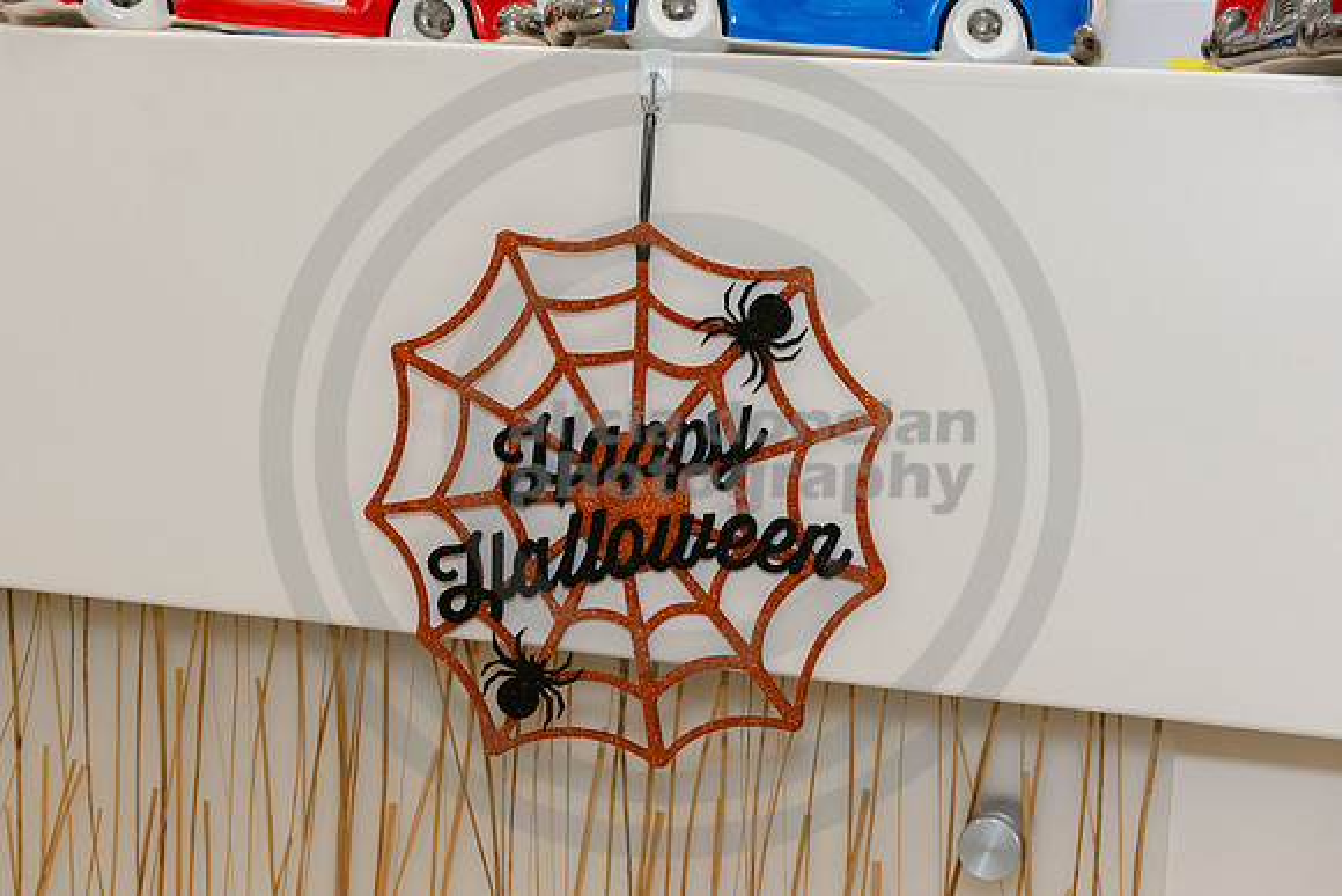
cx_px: 671
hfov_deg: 32.4
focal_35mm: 62
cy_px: 448
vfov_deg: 21.9
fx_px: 2312
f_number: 9
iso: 2500
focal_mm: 62
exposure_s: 1/80
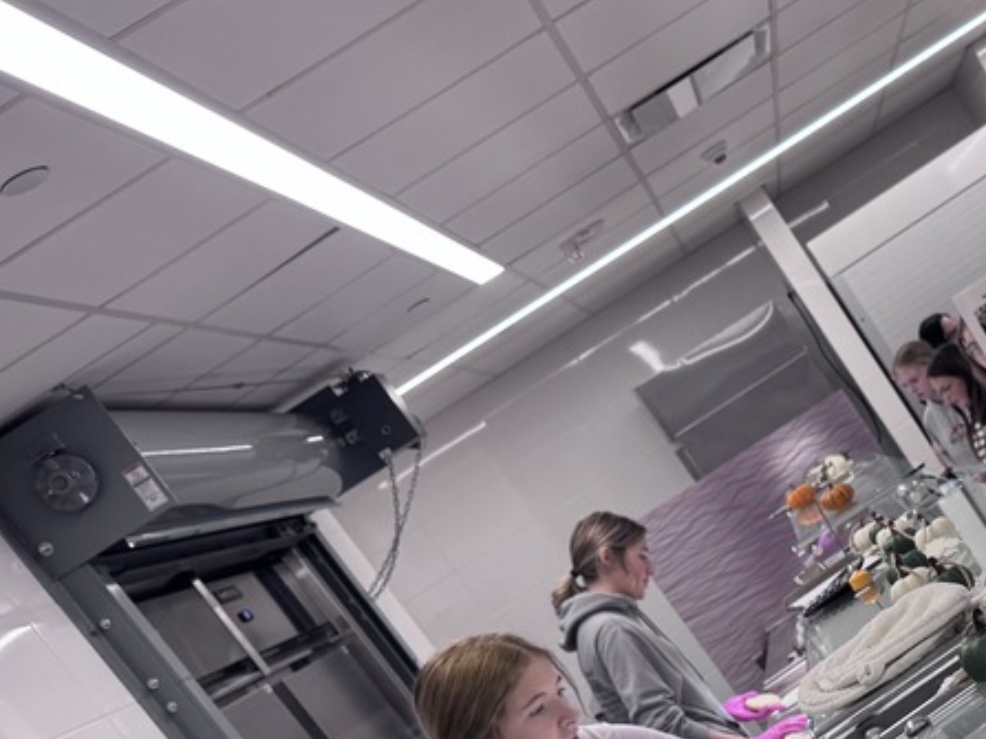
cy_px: 662
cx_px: 1068
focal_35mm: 55
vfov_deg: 25.7
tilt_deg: -13.1
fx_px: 1566
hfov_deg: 31.3
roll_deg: +33.7
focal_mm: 6.76
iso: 100
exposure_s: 1/120
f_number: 1.78
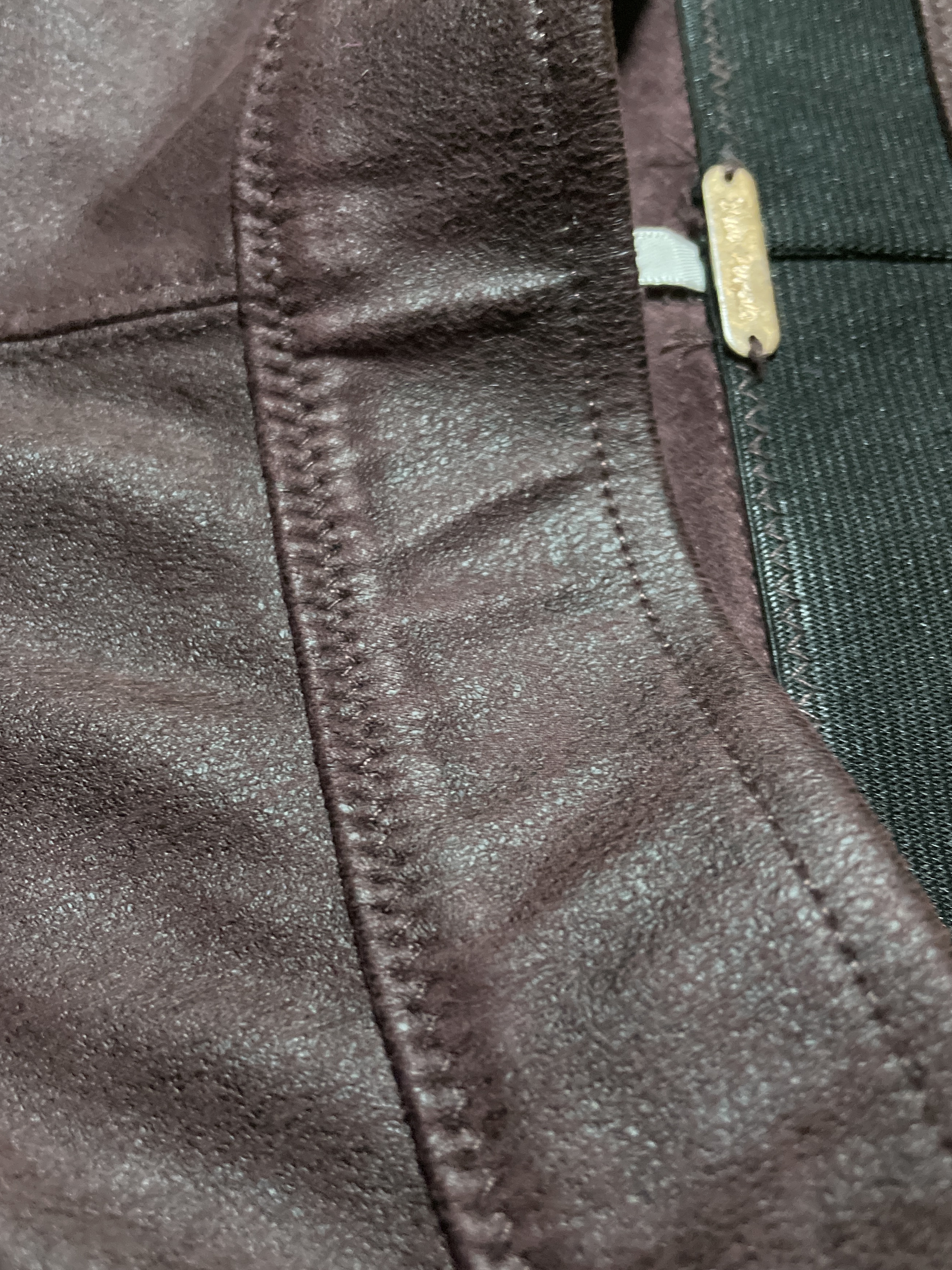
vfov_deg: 60.0
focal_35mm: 30
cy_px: 631
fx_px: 1100
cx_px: 436
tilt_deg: -64.8
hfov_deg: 46.8
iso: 800
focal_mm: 4.2
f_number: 1.6
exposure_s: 1/25
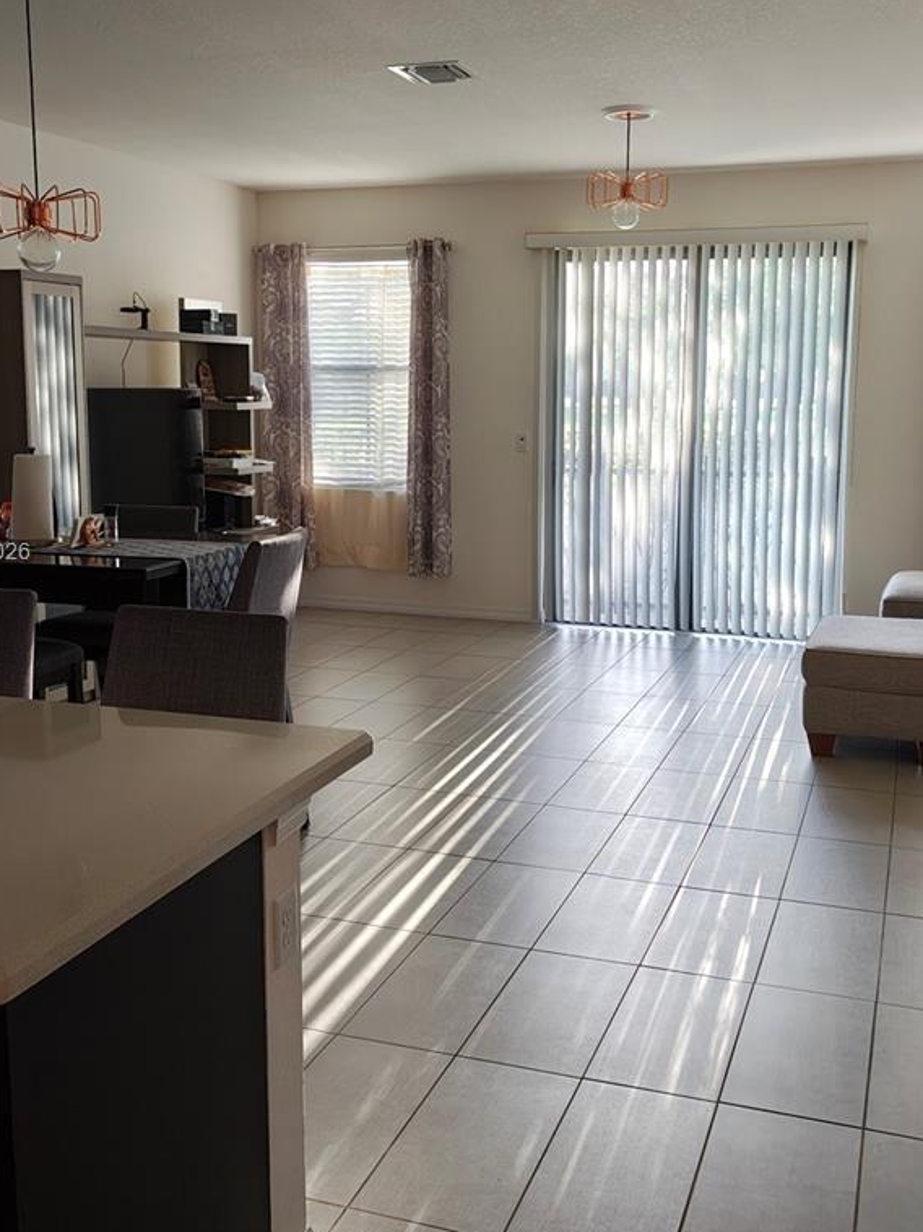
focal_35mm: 38
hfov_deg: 37.7
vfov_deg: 48.9
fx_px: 1352
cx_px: 462
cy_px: 554
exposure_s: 1/30
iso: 1834
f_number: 1.8
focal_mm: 5.41
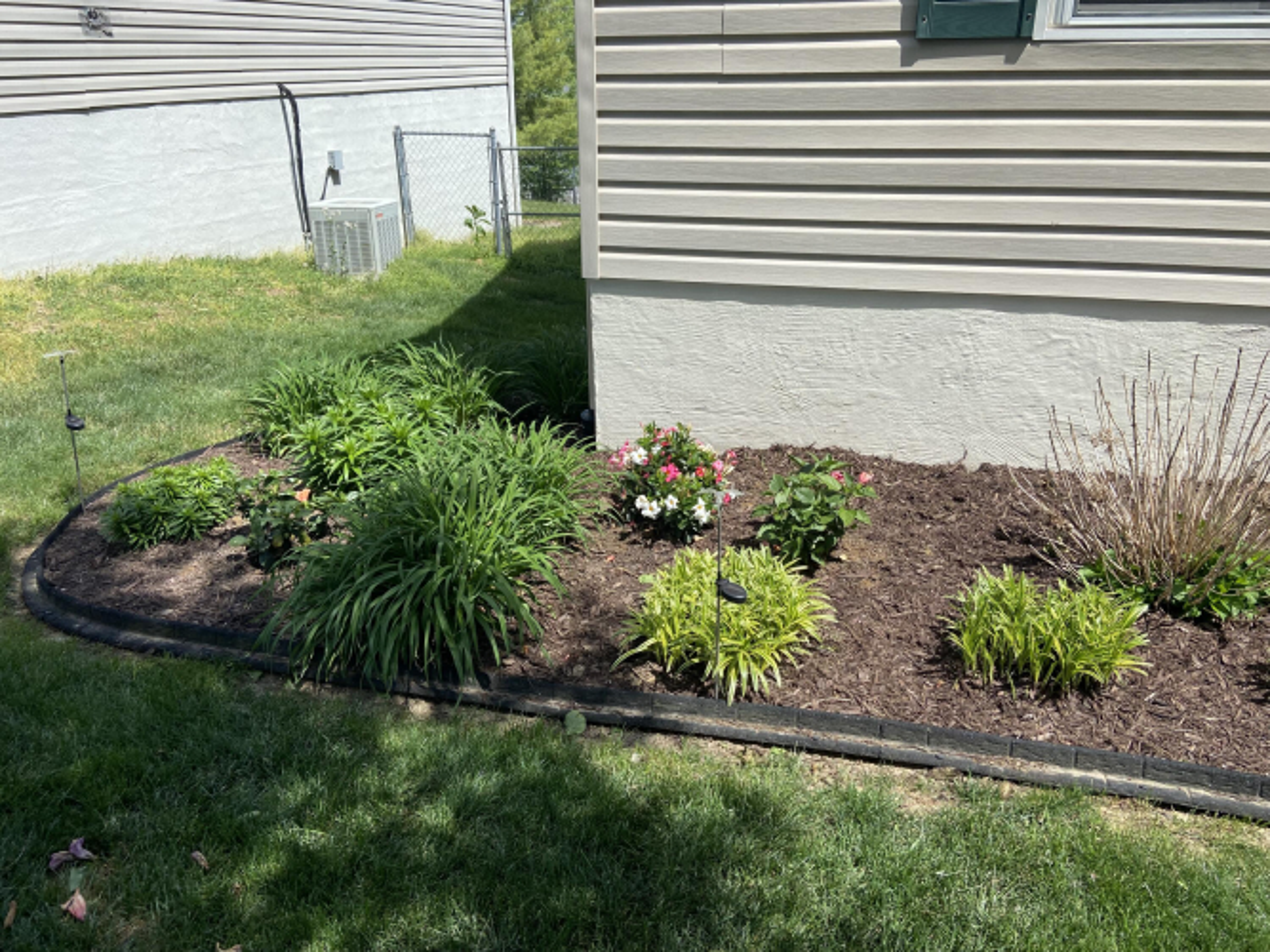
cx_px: 635
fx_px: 954
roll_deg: -0.2
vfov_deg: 53.0
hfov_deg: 67.3
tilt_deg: -25.5
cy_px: 476
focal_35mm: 26
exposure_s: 1/2141
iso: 32
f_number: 1.8
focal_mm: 4.25
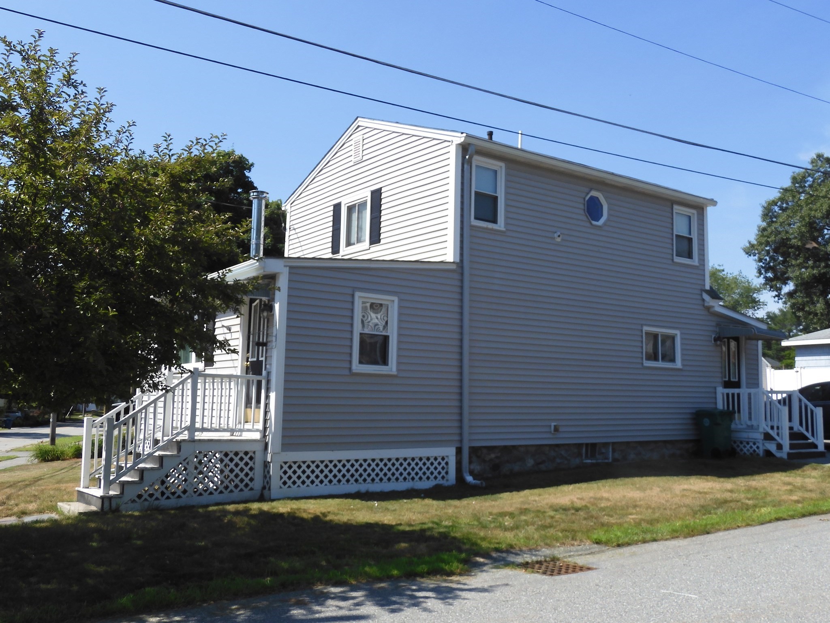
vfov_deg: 40.7
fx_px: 839
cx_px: 415
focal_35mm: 35
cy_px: 312
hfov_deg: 52.6
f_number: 4
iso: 100
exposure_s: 1/800
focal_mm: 6.2
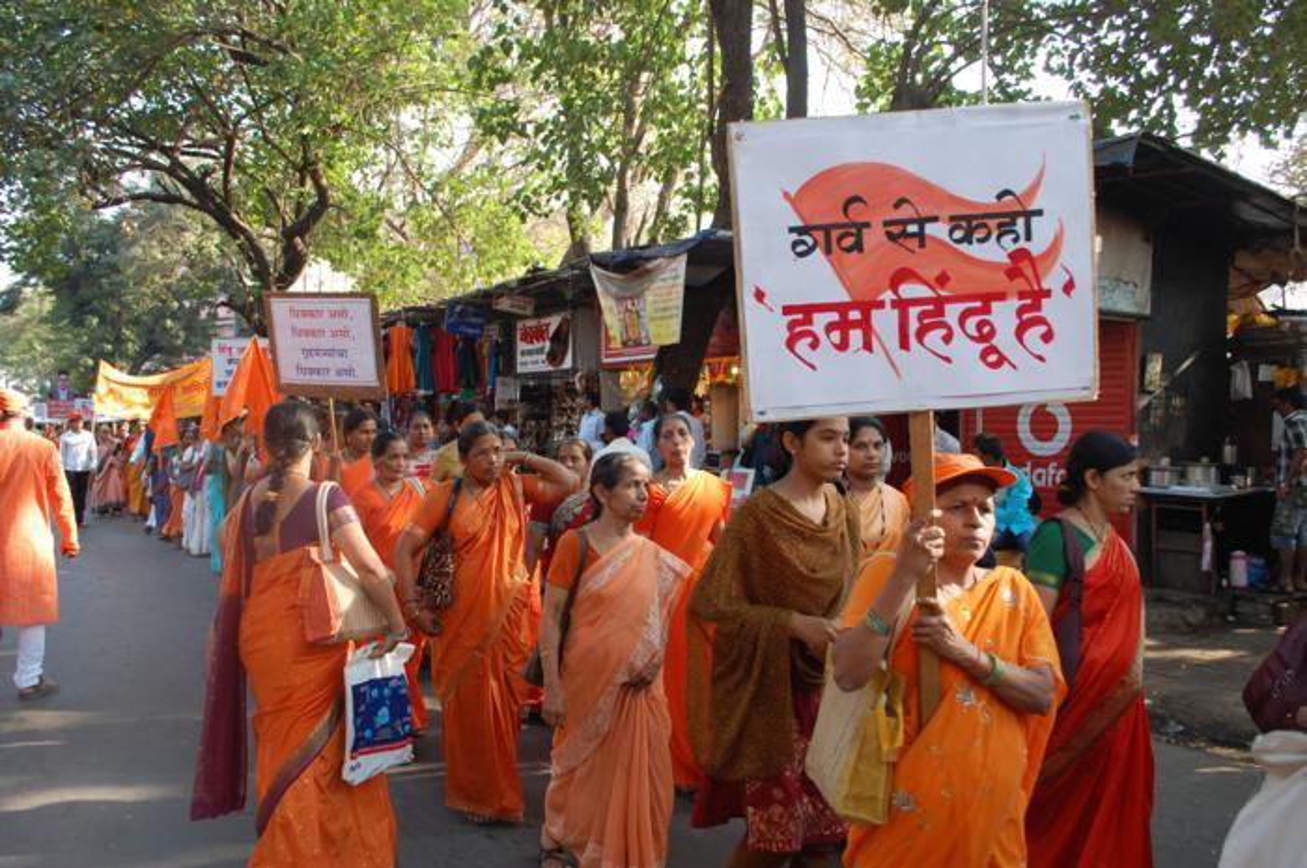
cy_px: 434
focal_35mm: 30
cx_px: 654
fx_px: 1088
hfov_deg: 62.0
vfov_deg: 43.5
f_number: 5.6
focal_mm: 20
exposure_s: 1/125
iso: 400
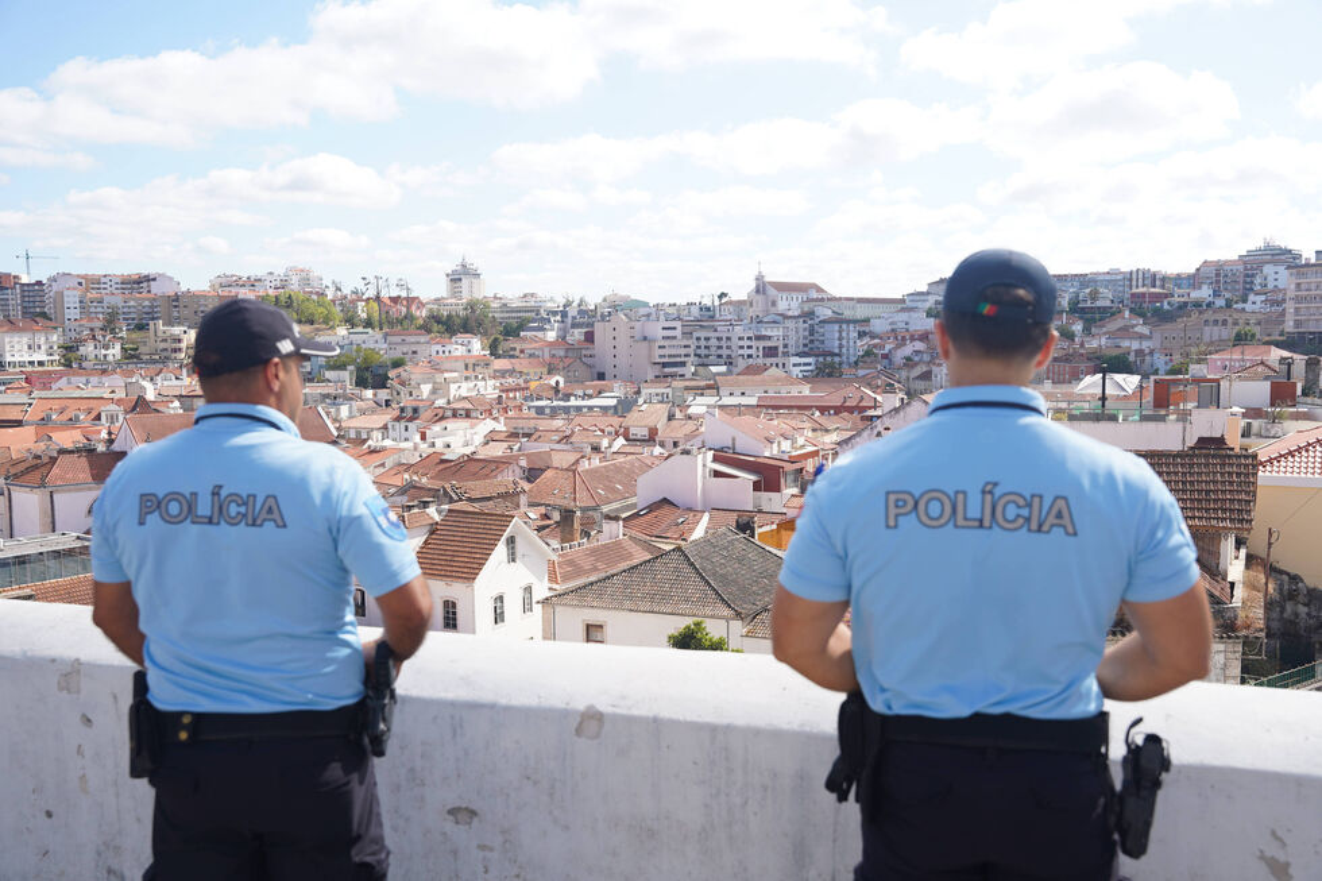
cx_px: 661
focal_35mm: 33
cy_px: 440
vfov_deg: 39.5
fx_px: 1226
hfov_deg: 56.7
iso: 100
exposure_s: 1/320
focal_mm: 33.4
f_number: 5
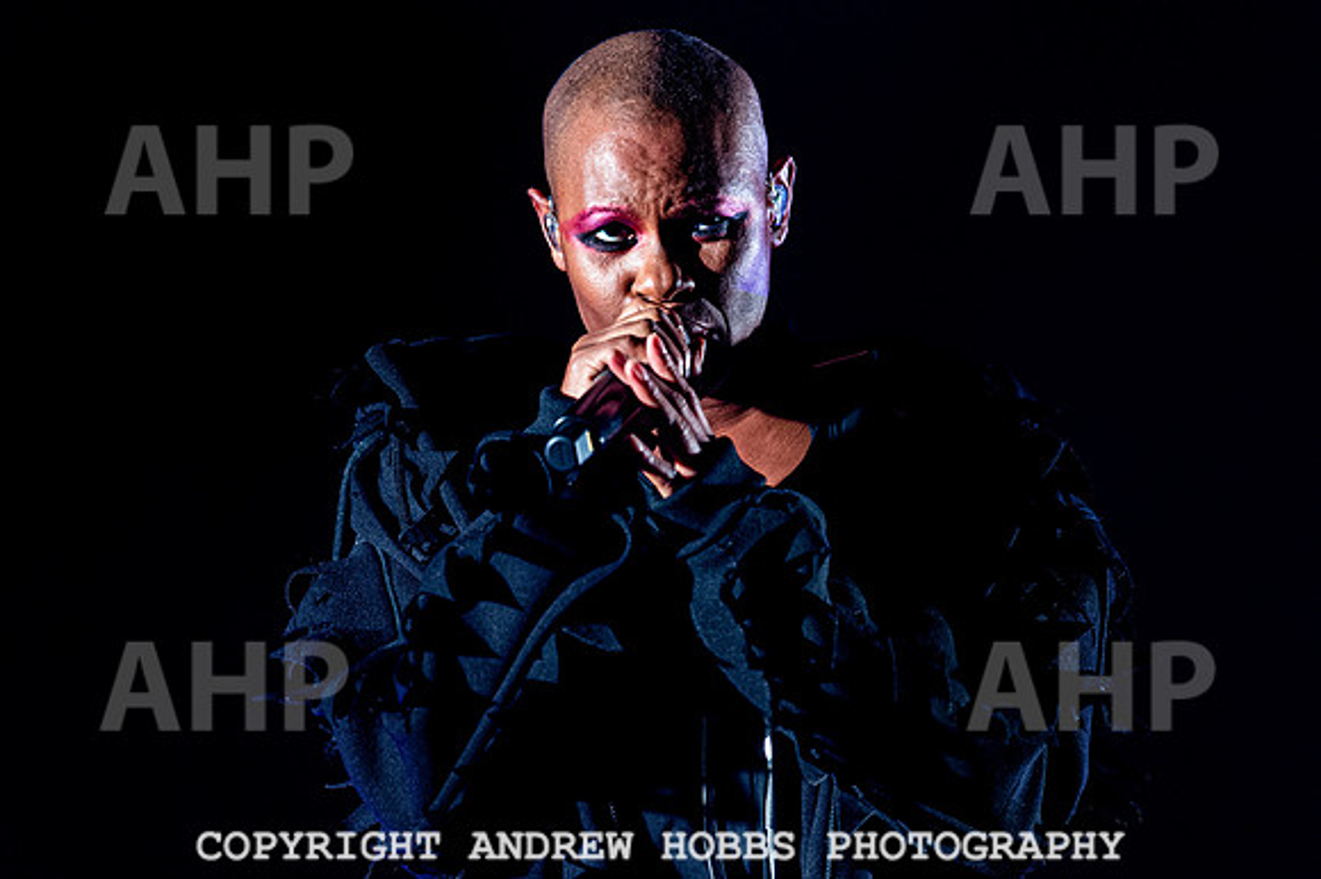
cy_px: 409
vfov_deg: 7.8
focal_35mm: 177
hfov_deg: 11.6
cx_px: 604
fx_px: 6478
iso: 8000
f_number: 3.2
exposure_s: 1/500
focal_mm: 160
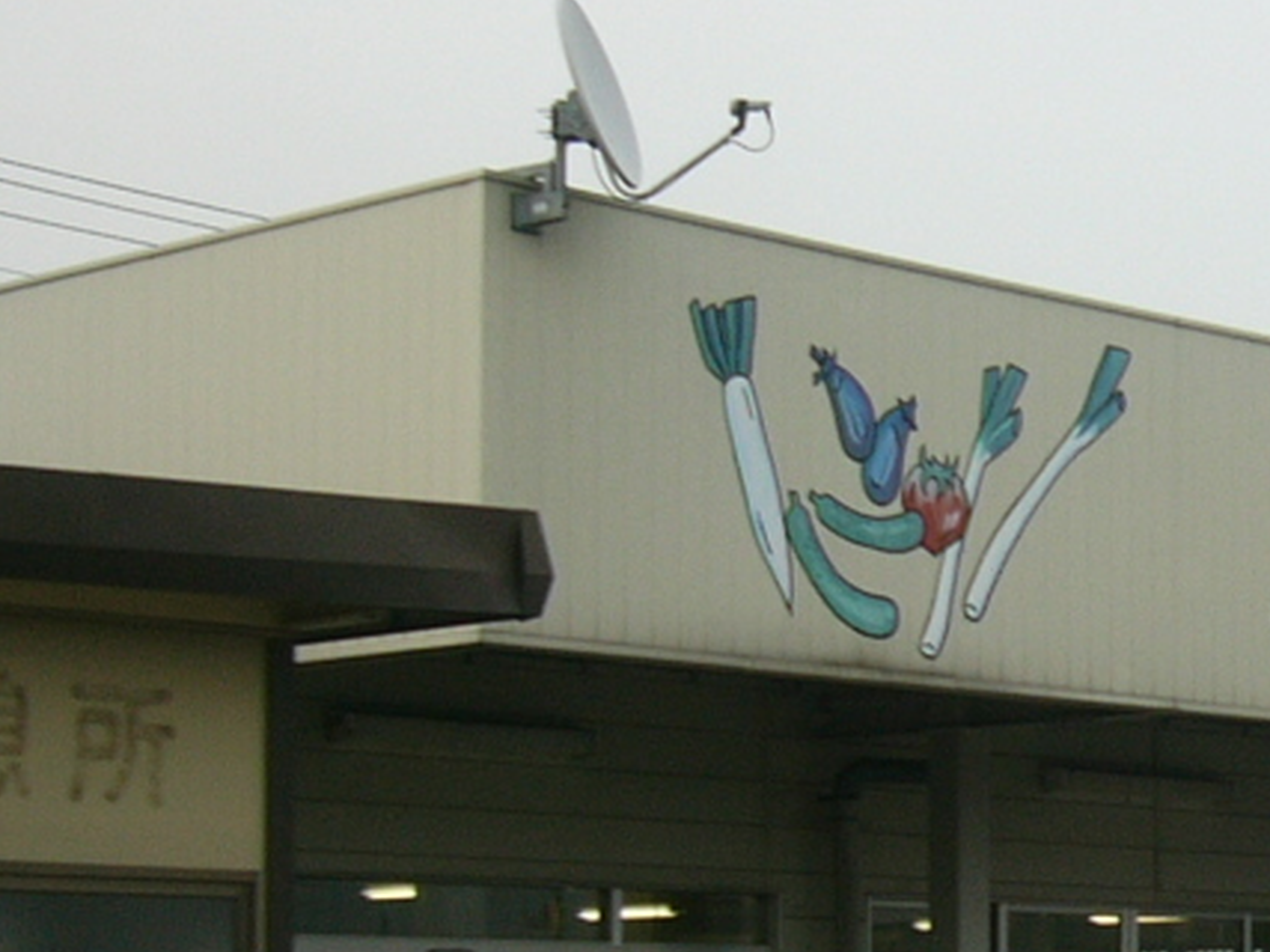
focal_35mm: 105
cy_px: 848
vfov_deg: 14.0
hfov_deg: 18.2
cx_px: 1329
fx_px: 3851
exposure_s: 1/320
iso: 50
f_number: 2.8
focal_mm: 5.8
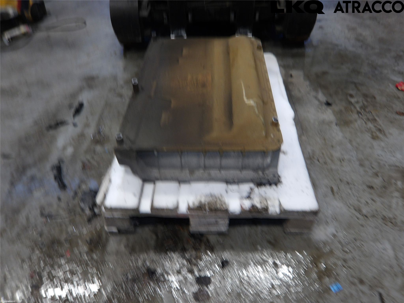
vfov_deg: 51.4
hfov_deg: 65.3
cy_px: 152
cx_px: 202
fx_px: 315
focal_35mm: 27
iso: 160
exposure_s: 1/21
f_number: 3
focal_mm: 4.9
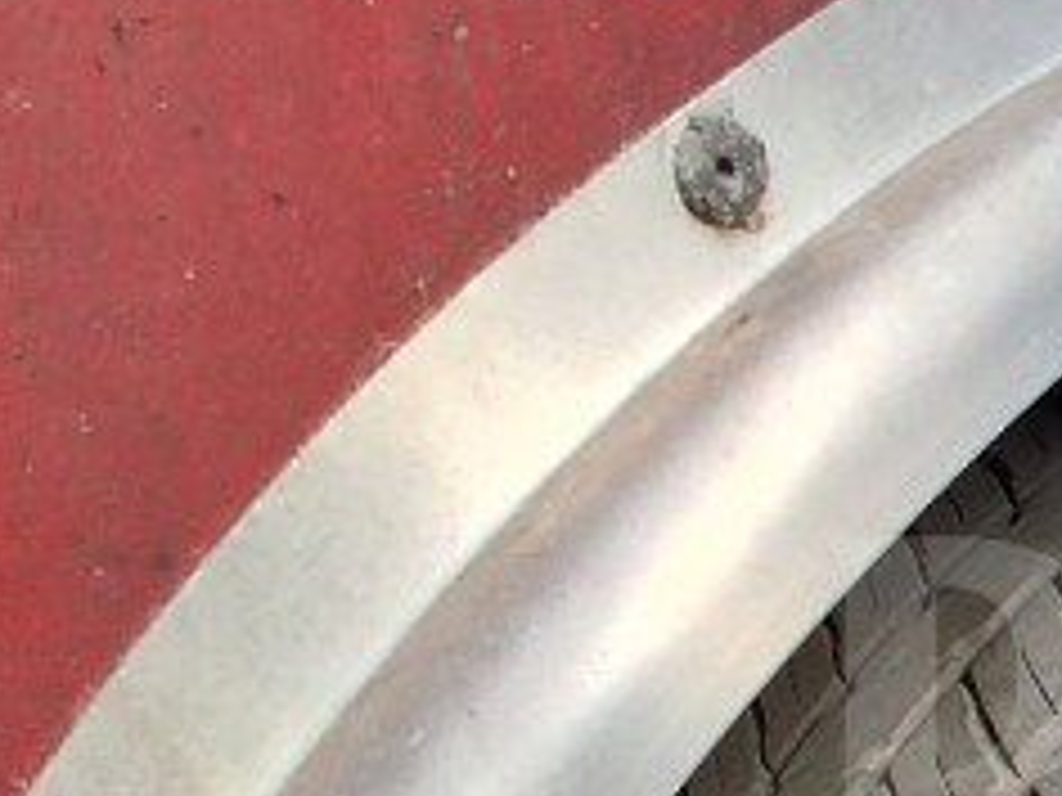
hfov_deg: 35.3
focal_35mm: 44
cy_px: 890
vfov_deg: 29.4
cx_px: 1228
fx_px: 1350
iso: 80
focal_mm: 1.4
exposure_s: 1/120
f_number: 2.2
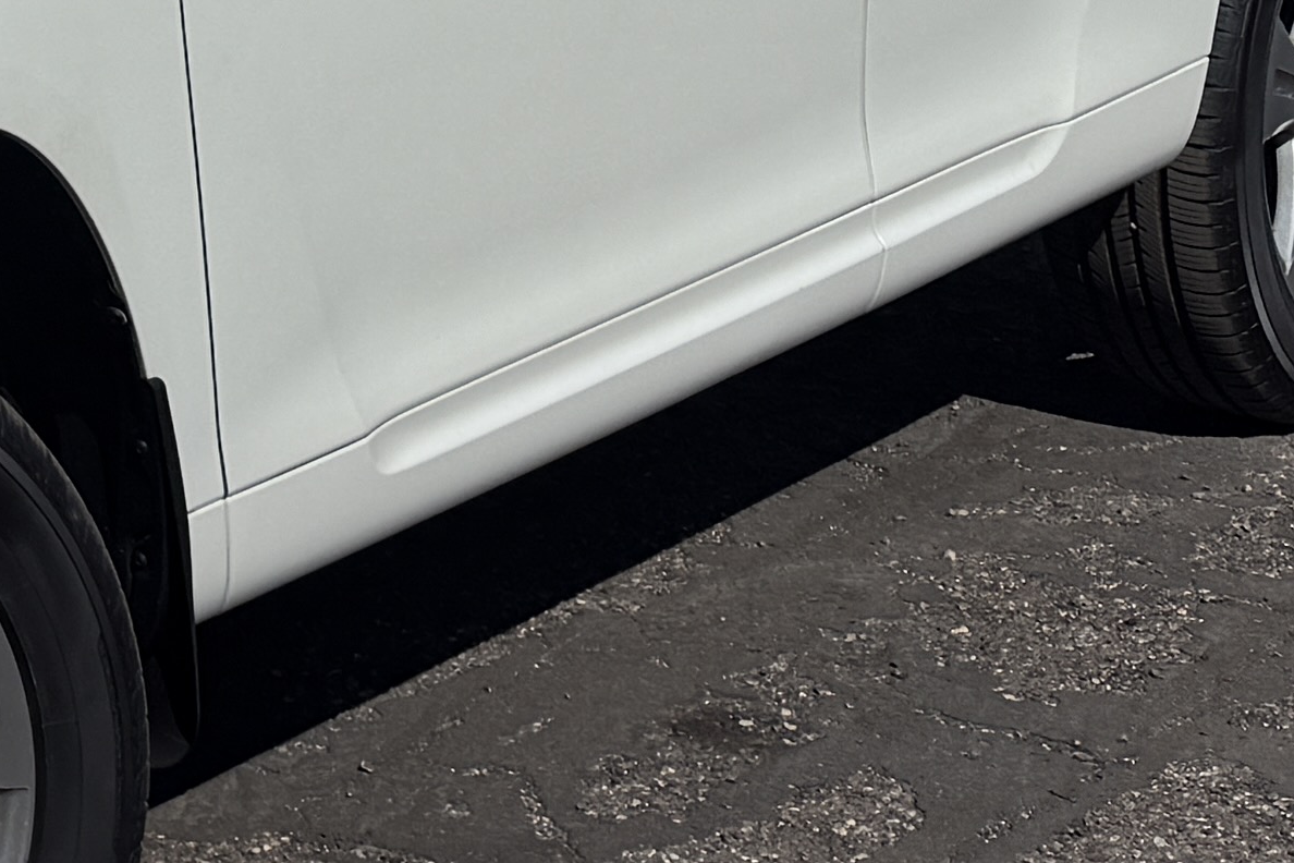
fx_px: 4313
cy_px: -848
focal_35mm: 120
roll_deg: +0.9
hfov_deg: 15.4
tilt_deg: -4.6
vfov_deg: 10.5
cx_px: -817
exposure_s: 1/10309
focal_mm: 6.76
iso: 80
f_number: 1.78
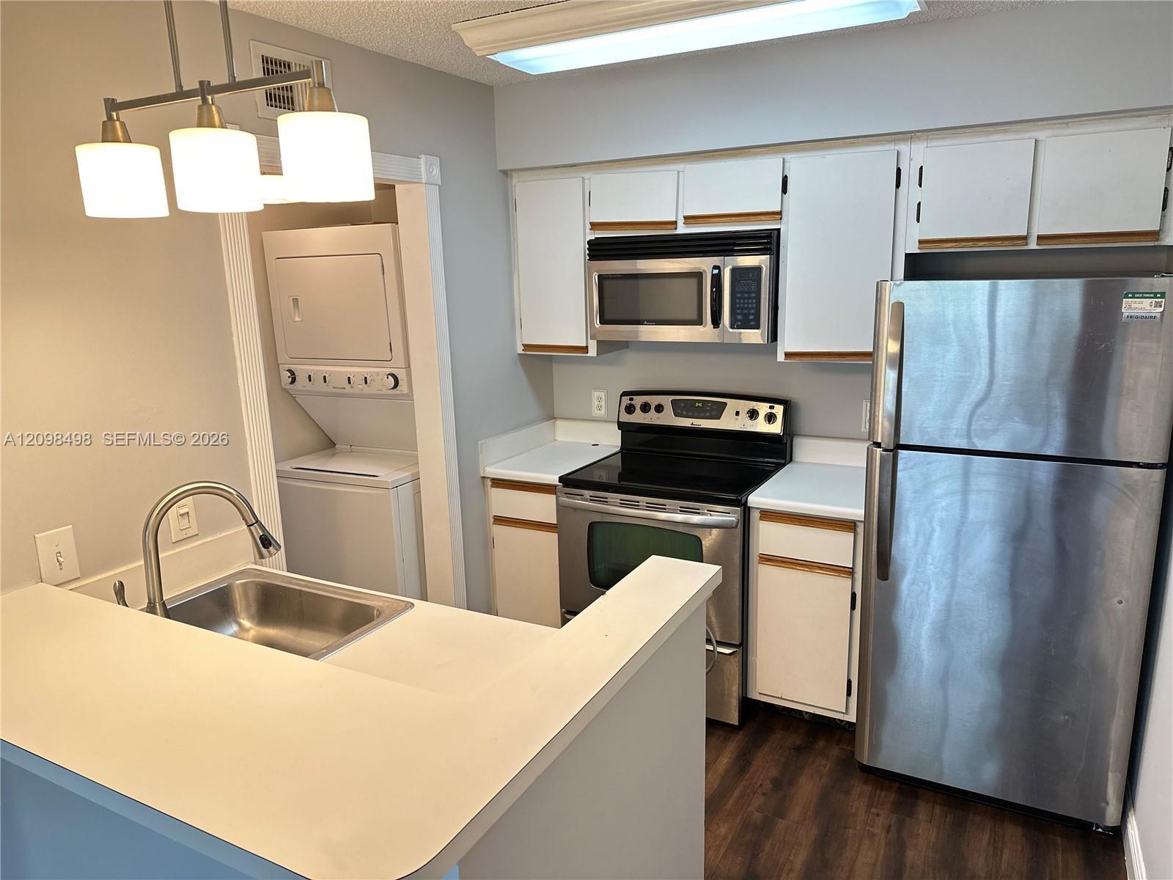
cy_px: 440
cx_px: 586
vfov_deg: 56.8
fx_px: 813
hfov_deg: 71.6
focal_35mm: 24
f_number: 1.78
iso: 160
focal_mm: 6.86
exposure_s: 1/60
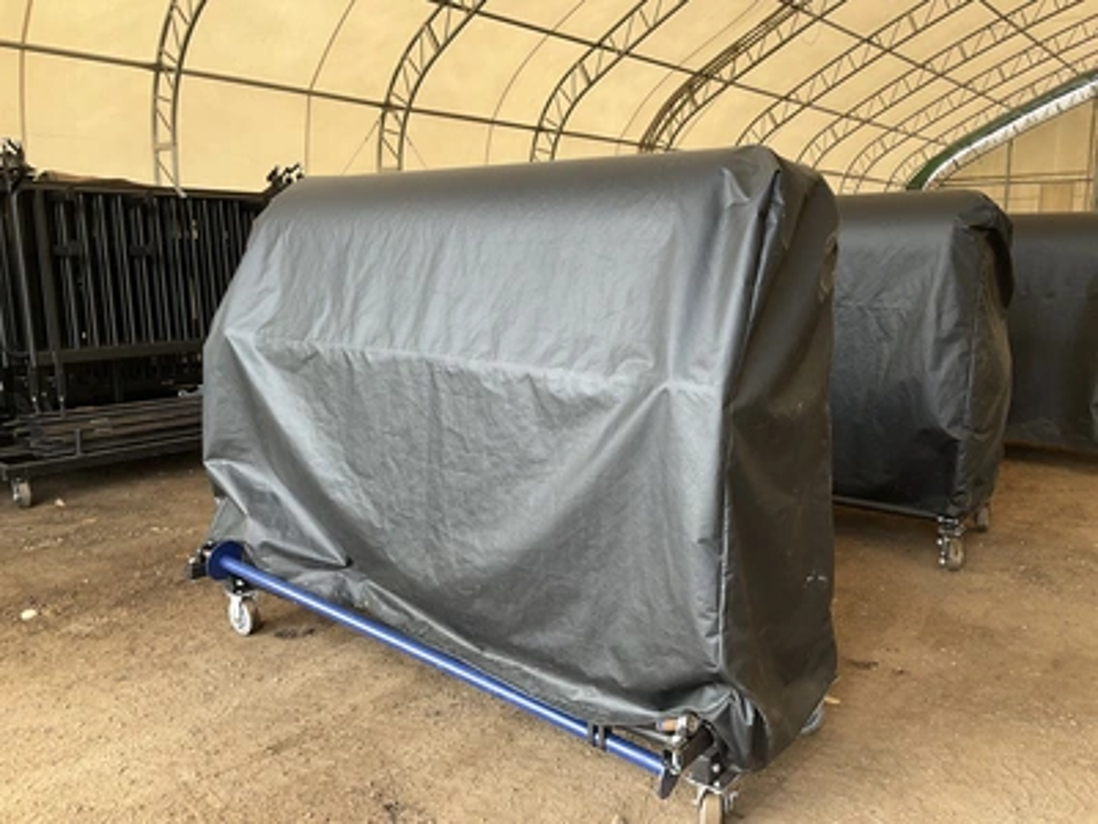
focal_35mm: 29
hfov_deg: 61.7
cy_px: 412
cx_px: 549
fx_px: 920
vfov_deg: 48.2
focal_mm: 3
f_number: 1.8
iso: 20
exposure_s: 1/122
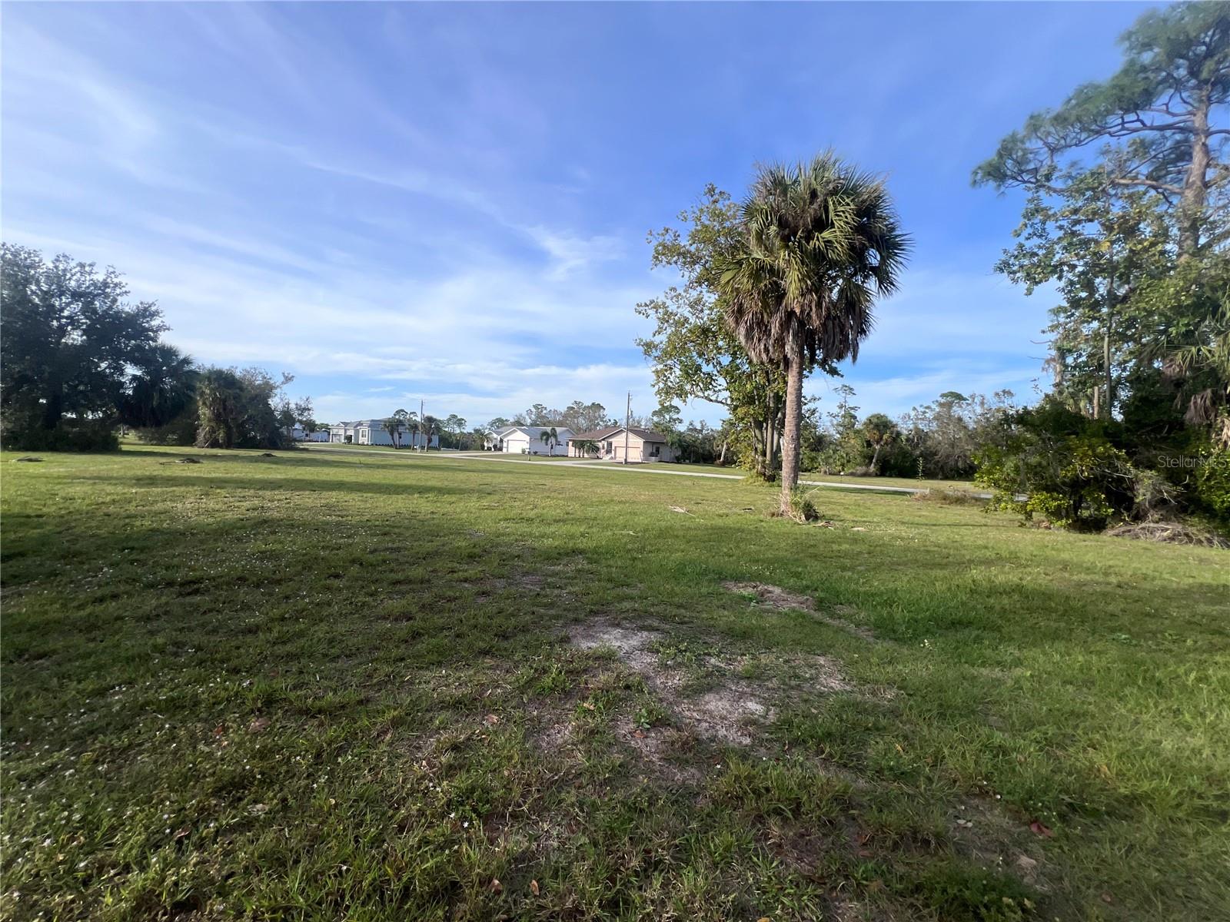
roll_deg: -4.5
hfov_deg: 106.2
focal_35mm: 13
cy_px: 461
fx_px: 462
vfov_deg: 89.9
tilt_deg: -0.6
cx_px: 615
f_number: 1.8
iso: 32
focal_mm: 1.57
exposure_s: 1/1376
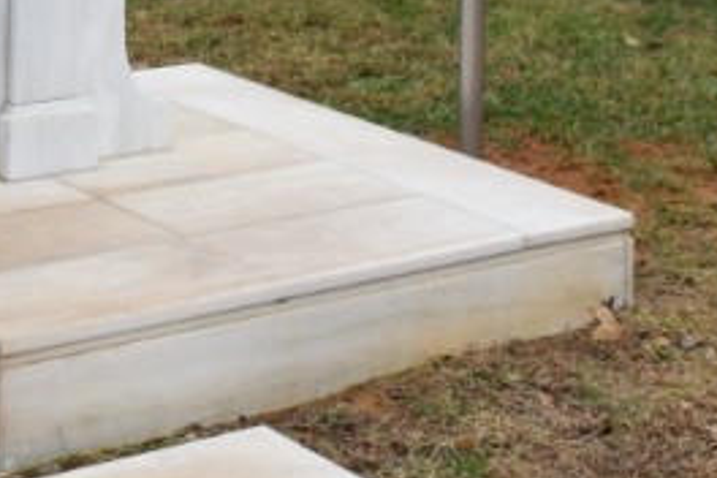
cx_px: 54
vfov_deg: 10.6
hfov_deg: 17.1
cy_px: -508
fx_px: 2350
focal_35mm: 118
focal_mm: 18
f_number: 7.1
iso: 400
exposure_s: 1/200
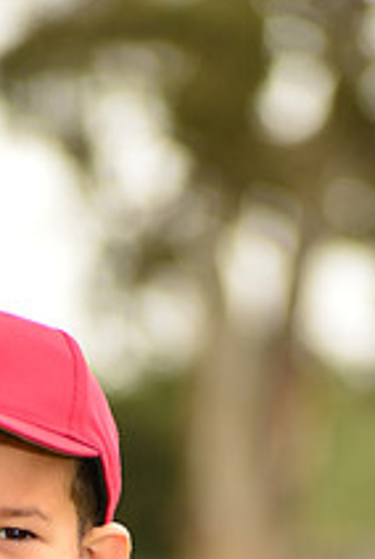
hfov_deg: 2.7
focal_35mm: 505
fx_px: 7864
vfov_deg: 4.1
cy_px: 725
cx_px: 15
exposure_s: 1/250
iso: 160
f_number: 5.6
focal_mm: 185
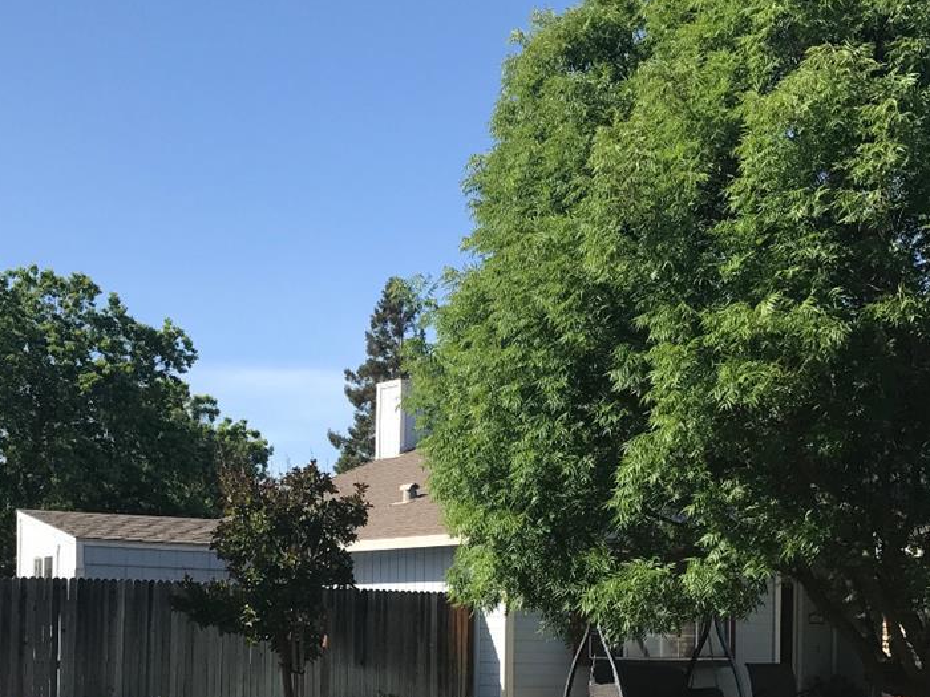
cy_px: 635
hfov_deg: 32.1
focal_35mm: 60
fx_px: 1612
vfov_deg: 23.7
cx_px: 371
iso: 20
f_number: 1.8
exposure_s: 1/1597
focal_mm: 3.99
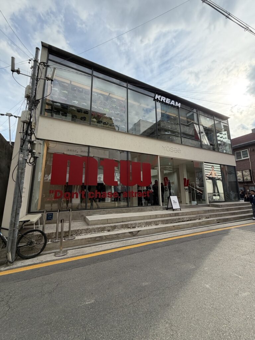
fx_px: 138
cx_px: 128
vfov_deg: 102.1
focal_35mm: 14
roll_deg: +0.9
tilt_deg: +11.1
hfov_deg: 85.7
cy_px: 170
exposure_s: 1/717
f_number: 2.2
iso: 40
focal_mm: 2.22
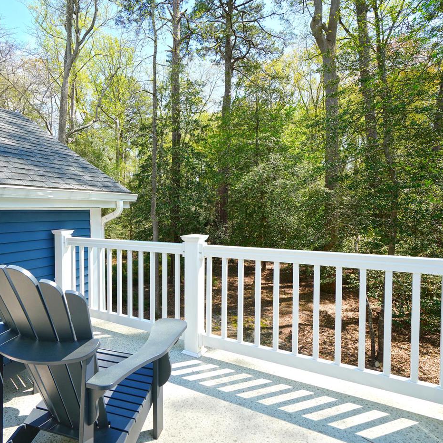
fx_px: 304
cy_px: 215
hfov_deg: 71.2
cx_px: 172
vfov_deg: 72.1
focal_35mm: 21
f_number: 7.1
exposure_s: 1/100
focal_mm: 16
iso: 100
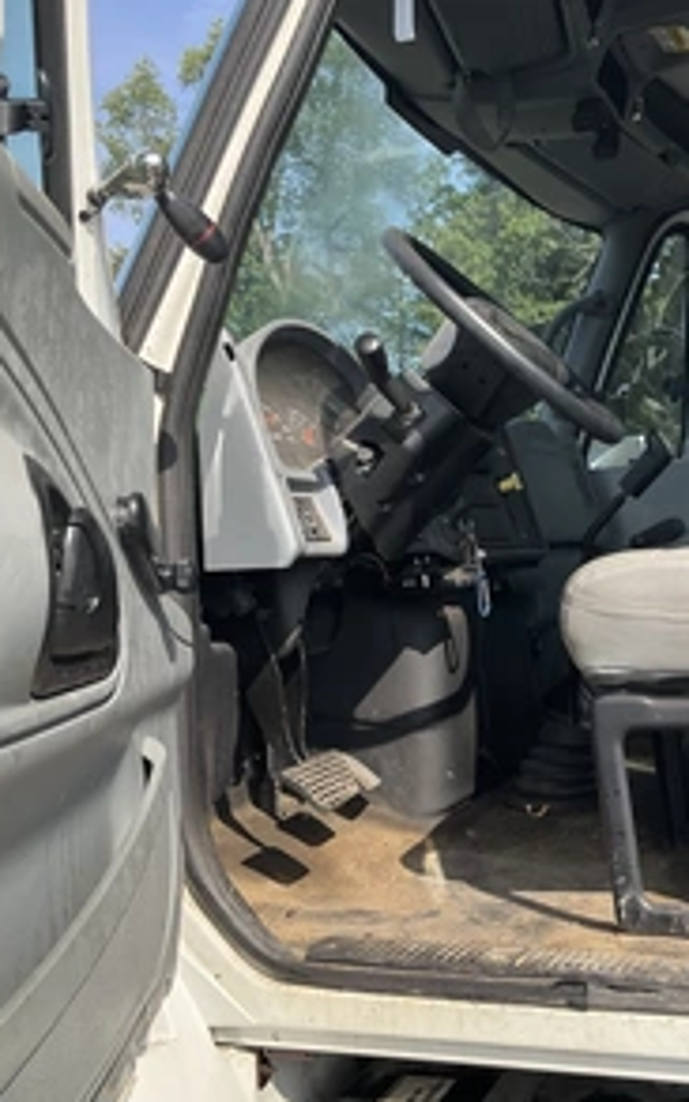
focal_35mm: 42
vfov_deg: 47.2
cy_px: 557
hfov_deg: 30.0
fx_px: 1262
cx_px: 523
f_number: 1.8
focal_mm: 3
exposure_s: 1/1098
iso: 25
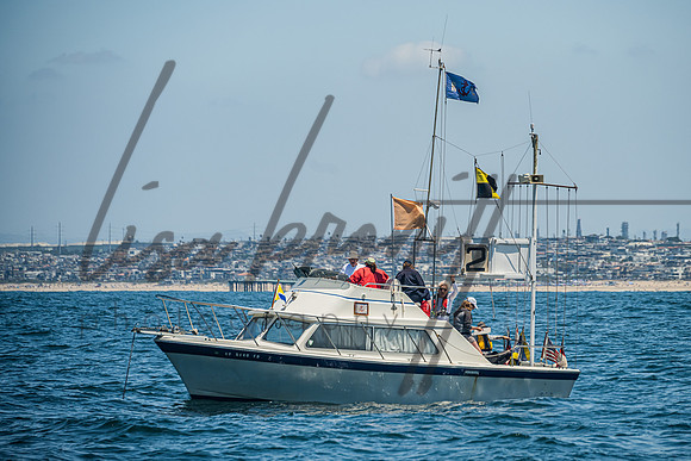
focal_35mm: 232
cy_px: 232
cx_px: 401
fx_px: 4455
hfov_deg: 8.9
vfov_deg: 5.9
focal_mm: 200
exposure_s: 1/1000
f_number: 6.3
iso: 320
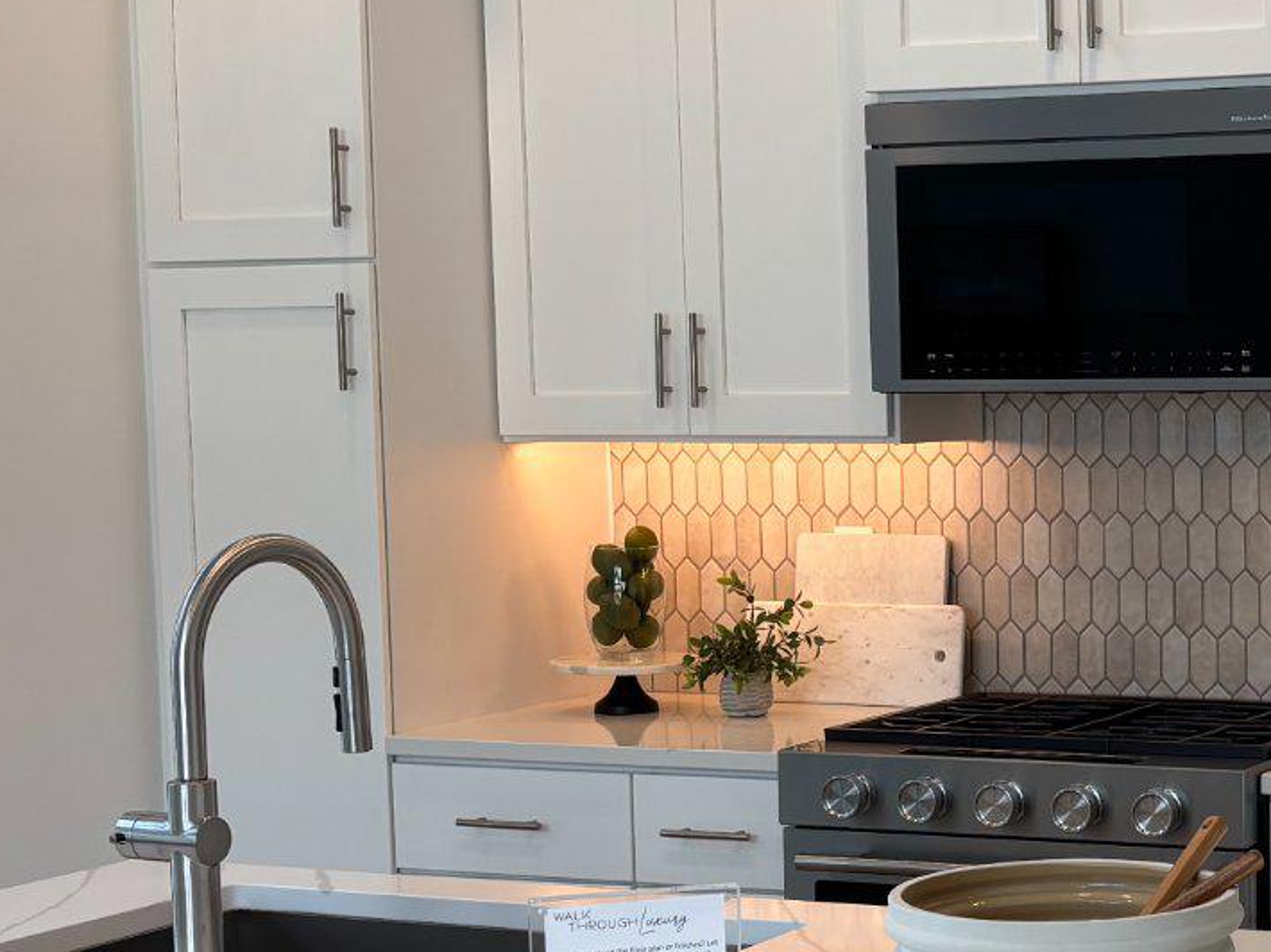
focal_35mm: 75
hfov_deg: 24.7
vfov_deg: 19.6
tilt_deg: -5.5
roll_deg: +0.3
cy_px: 610
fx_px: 2753
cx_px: 1284
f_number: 1.6
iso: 32
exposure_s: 1/120
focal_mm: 5.96
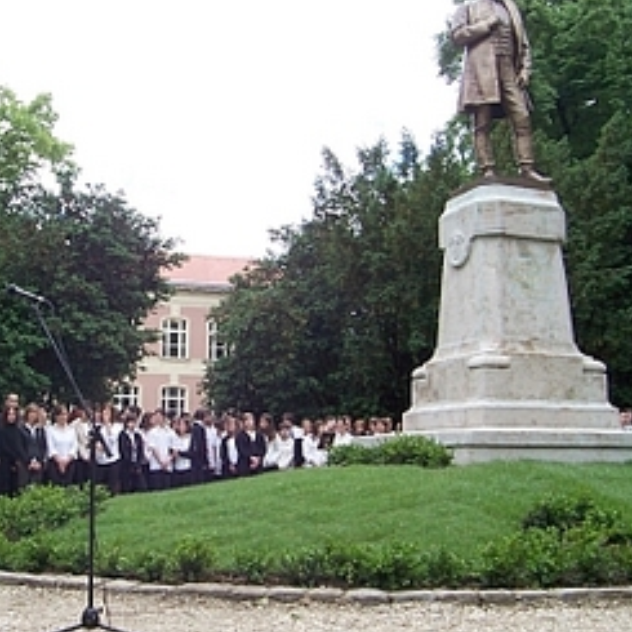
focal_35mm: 49
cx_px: 196
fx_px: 1012
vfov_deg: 34.7
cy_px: 322
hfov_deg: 34.3
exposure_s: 1/180
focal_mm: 5.6
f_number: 5.6
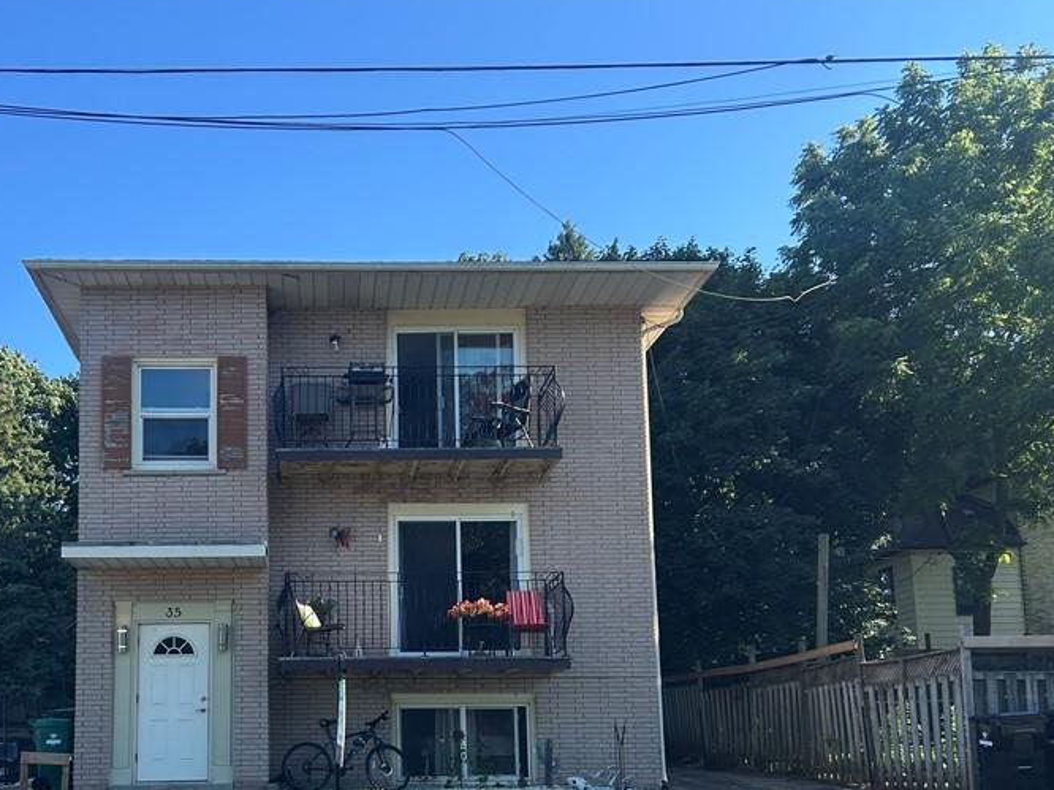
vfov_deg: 35.2
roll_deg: +0.3
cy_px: 589
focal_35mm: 40
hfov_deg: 45.9
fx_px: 1217
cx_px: 332
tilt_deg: +7.0
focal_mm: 5.7
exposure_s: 1/1431
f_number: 1.5
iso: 50
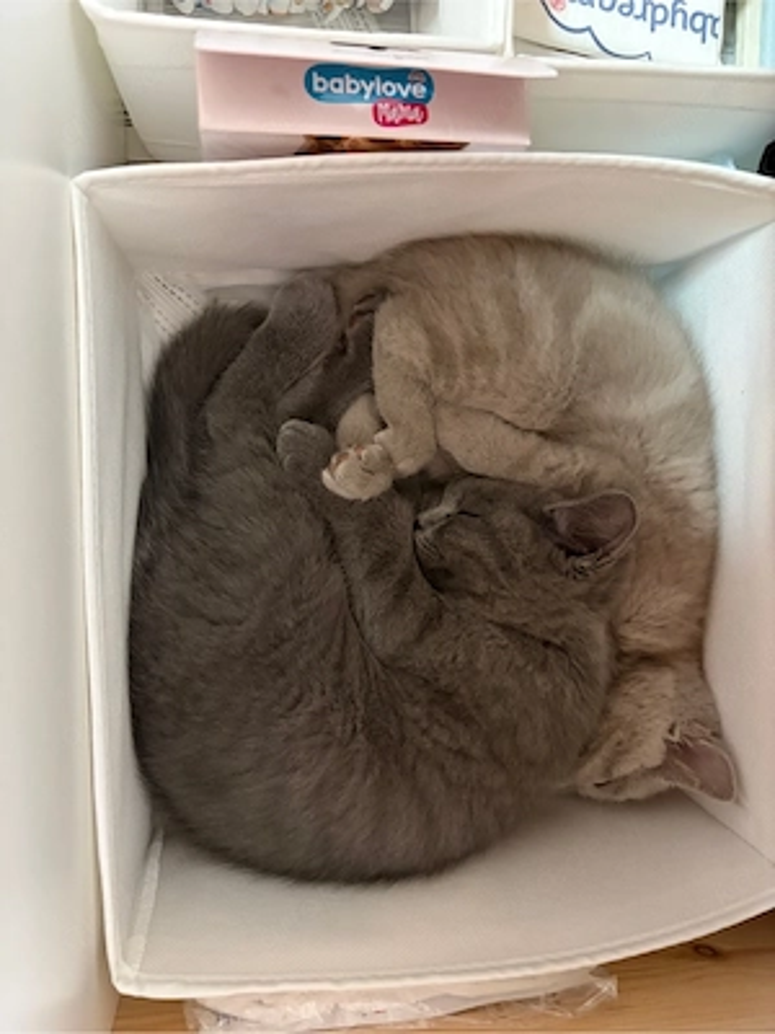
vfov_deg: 67.3
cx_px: 388
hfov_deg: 53.1
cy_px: 517
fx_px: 776
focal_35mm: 26
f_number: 1.6
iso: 640
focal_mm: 5.96
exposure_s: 1/35
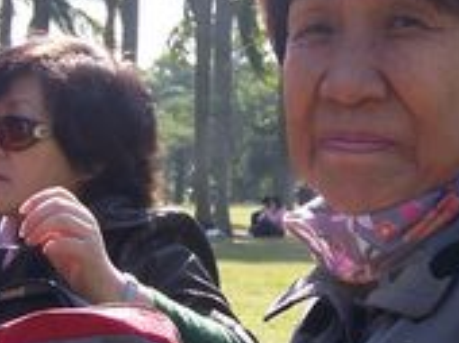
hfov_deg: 17.5
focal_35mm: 112
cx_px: 335
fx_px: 1483
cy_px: 101
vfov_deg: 13.2
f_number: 2.8
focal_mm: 6.3
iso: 80
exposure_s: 1/500
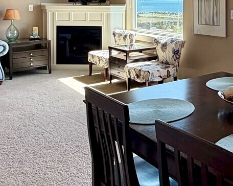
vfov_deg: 29.7
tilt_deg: -1.1
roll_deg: -0.5
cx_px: 241
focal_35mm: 48
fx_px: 331
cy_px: 8
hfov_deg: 34.7
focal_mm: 2.22
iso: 50
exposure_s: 1/201
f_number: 2.2
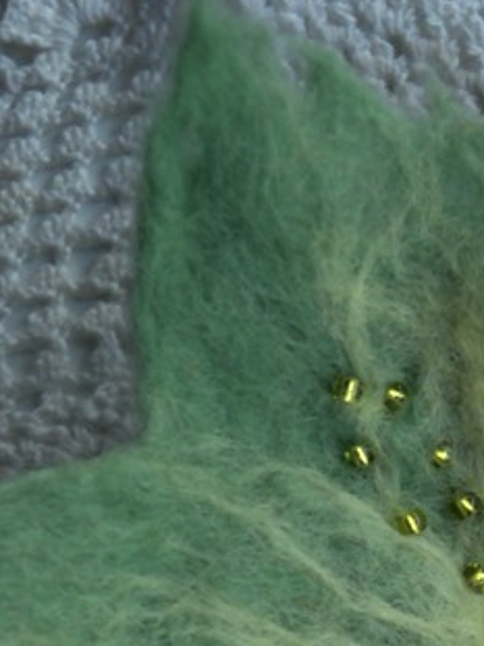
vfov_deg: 20.4
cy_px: 770
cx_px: 554
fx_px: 1679
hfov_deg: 15.9
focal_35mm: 90
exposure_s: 1/60
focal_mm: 6.2
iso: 64
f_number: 3.5
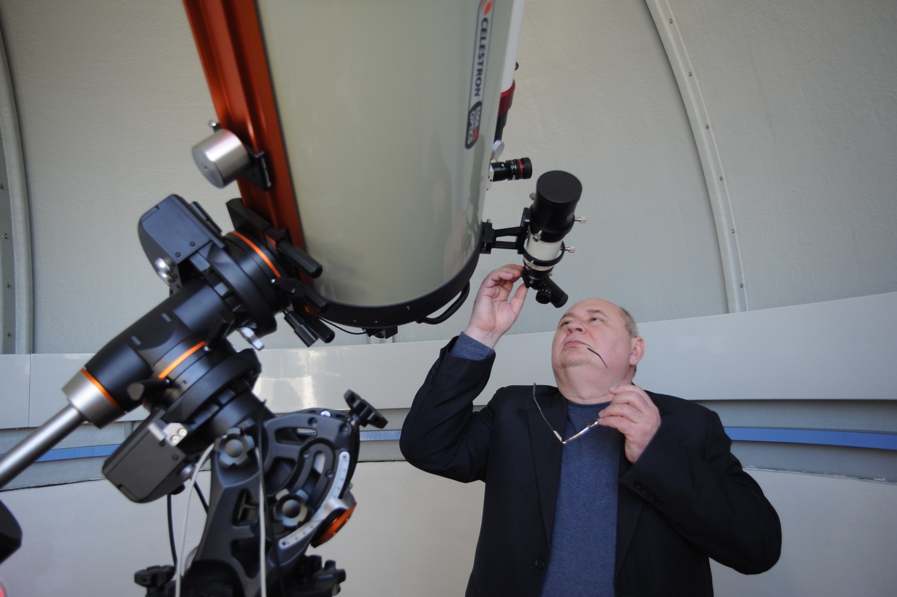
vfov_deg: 53.1
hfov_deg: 73.8
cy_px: 298
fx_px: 598
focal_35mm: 24
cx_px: 448
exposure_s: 1/160
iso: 640
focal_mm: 24
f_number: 5.6
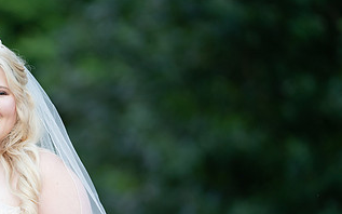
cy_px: 165
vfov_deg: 3.4
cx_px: 59
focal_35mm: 381
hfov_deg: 5.5
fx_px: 3551
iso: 250
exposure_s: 1/200
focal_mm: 198
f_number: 2.8
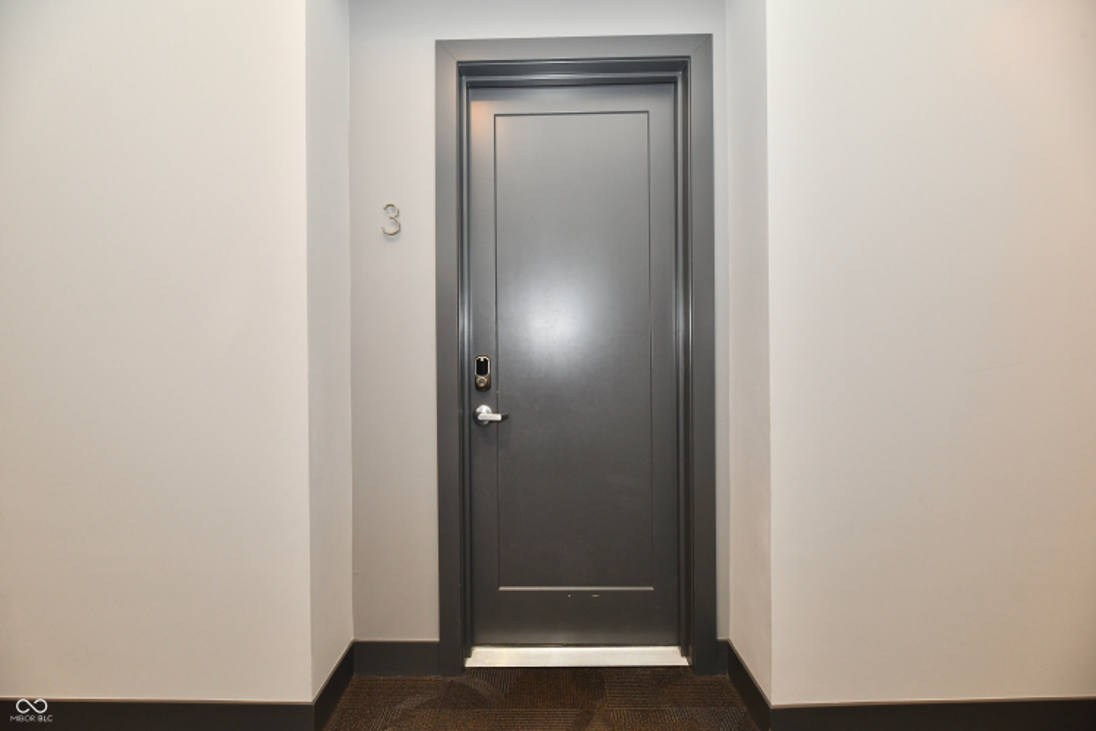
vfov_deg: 81.2
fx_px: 426
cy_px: 366
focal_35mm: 14
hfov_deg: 104.3
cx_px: 548
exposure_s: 1/60
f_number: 6.3
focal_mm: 14
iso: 640
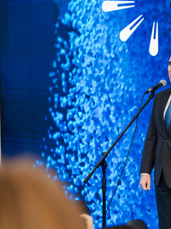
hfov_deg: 12.4
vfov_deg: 16.6
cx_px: 150
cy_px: 115
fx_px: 784
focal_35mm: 119
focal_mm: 75
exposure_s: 1/800
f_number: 3.2
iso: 1600
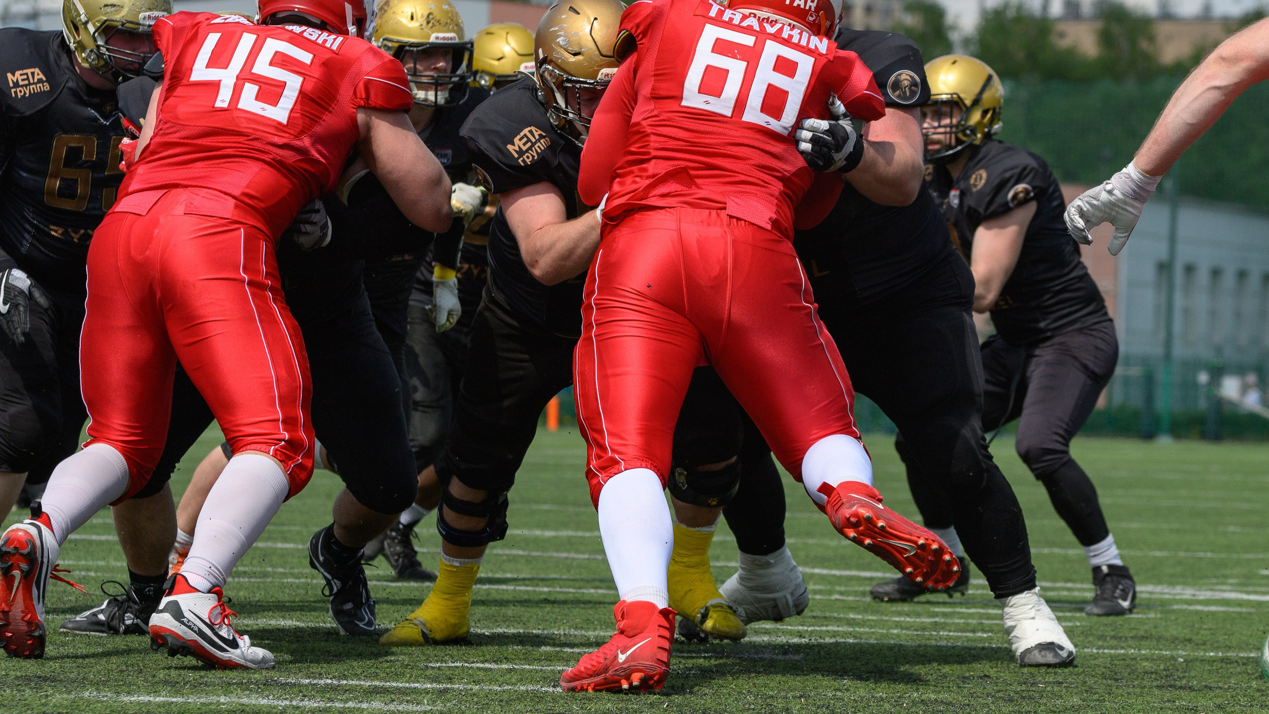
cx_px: 668
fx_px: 6797
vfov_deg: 6.0
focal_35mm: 202
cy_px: 352
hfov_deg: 10.7
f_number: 5.6
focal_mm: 122
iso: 400
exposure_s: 1/3200
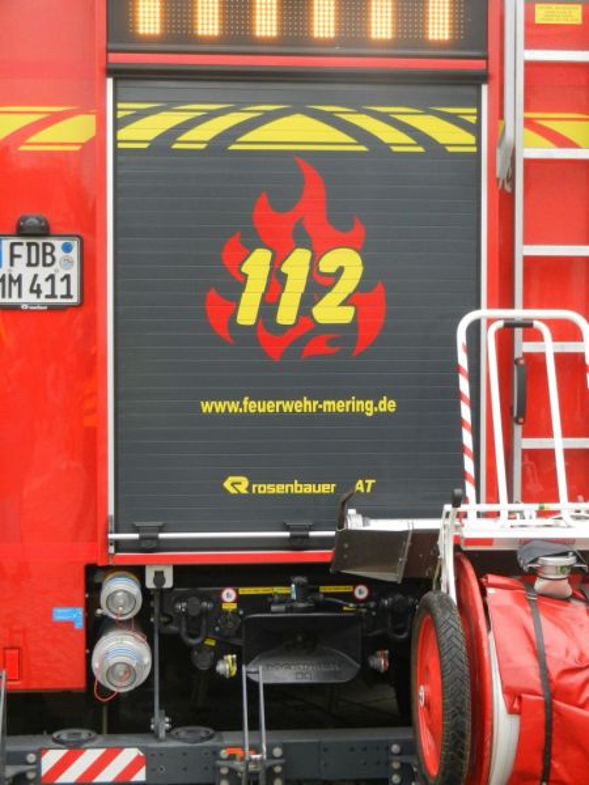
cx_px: 294
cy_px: 392
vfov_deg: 28.6
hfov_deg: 21.6
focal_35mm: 68
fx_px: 1543
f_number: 4.6
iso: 400
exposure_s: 1/250
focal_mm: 12.3
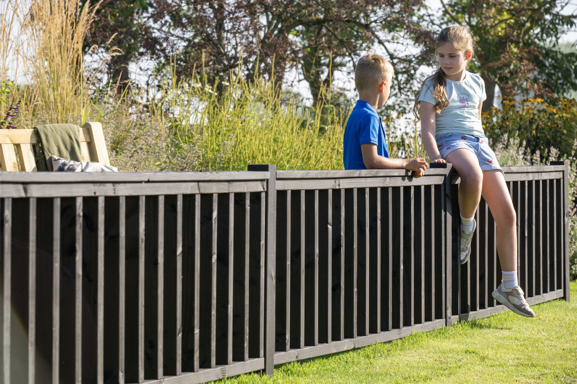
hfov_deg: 14.2
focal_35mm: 145
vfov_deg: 9.5
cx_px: 288
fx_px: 2324
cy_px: 192
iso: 160
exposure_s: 1/160
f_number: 7.1
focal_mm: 145
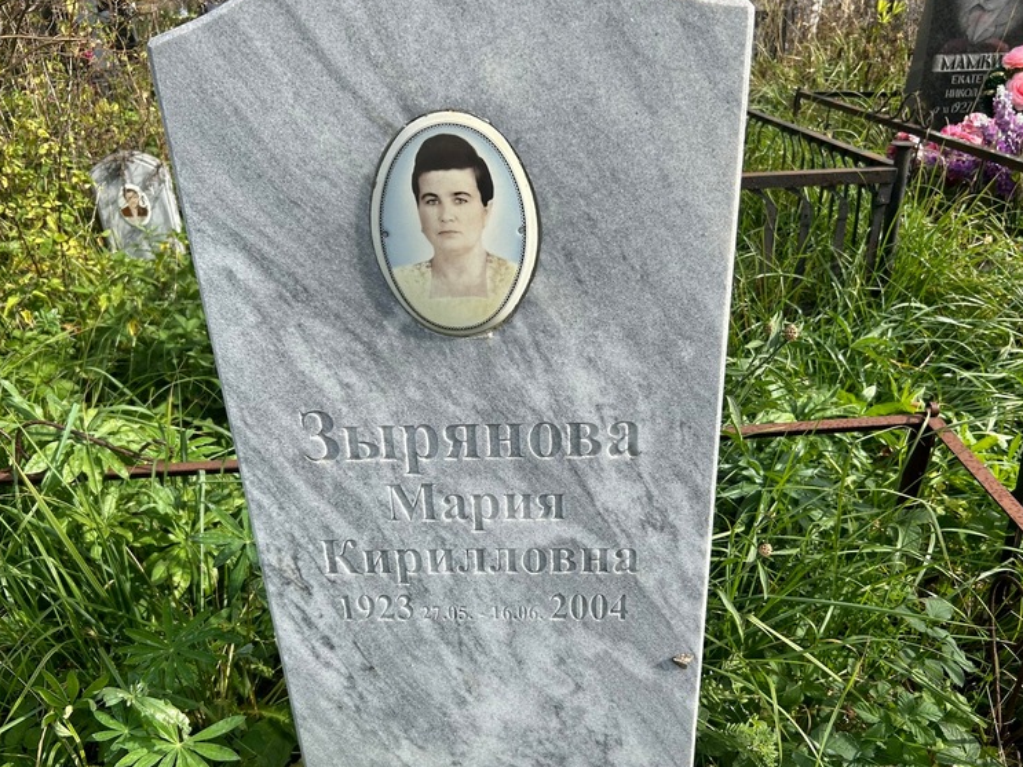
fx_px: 827
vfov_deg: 49.7
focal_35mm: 28
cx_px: 486
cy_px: 397
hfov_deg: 63.4
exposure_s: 1/1972
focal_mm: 5.7
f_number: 1.5
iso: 50
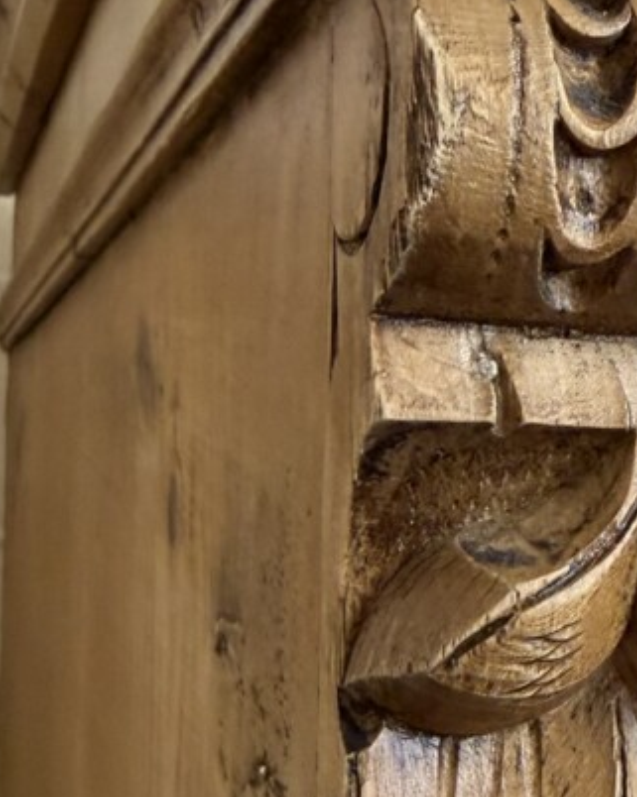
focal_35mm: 70
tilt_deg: +0.8
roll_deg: -1.5
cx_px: 701
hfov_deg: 20.8
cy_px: 634
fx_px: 1651
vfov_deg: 26.7
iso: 200
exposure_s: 1/50
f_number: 2.2
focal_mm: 2.22
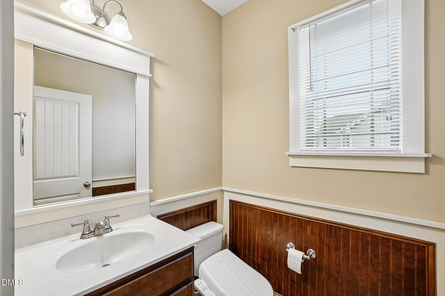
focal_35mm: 15
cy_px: 148
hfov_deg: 100.4
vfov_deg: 77.3
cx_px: 222
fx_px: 185
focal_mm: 10
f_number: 8
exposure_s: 1/5
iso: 400
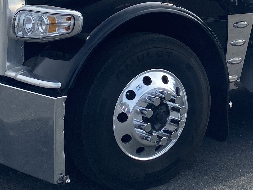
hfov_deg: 19.5
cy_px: -31
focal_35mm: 98
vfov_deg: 14.6
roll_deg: +2.1
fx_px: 716
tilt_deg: +0.2
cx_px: 247
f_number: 1.8
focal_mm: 4.25
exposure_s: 1/3731
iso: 32
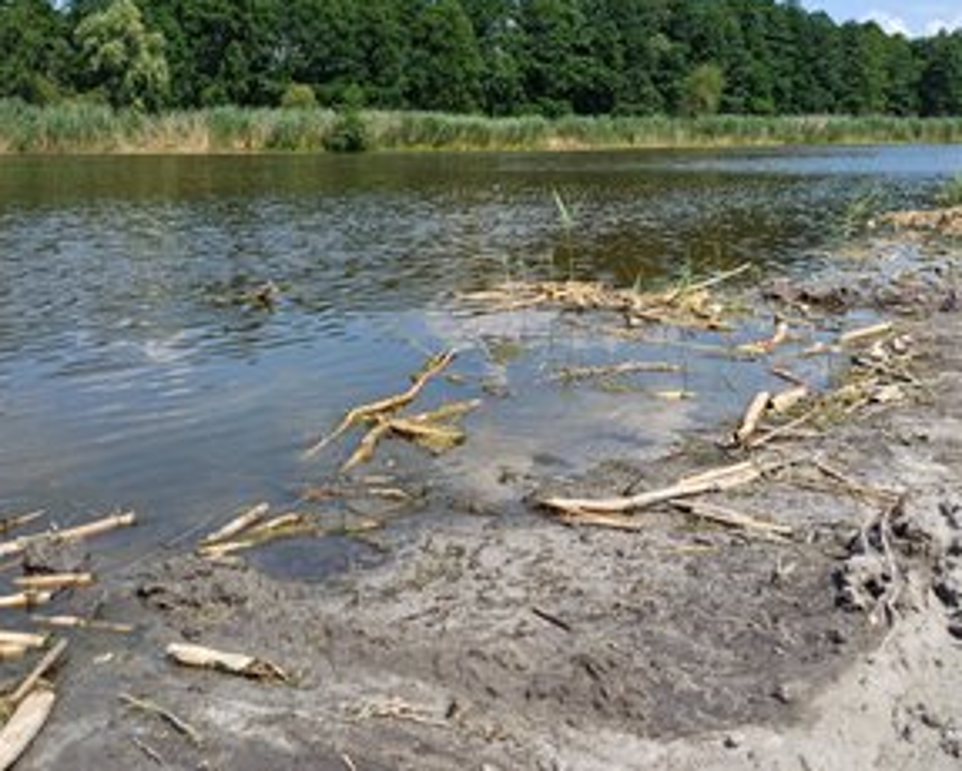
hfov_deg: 52.8
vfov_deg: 43.0
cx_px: 479
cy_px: 278
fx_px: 969
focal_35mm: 34
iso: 50
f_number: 1.8
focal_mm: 4.65
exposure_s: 1/1095
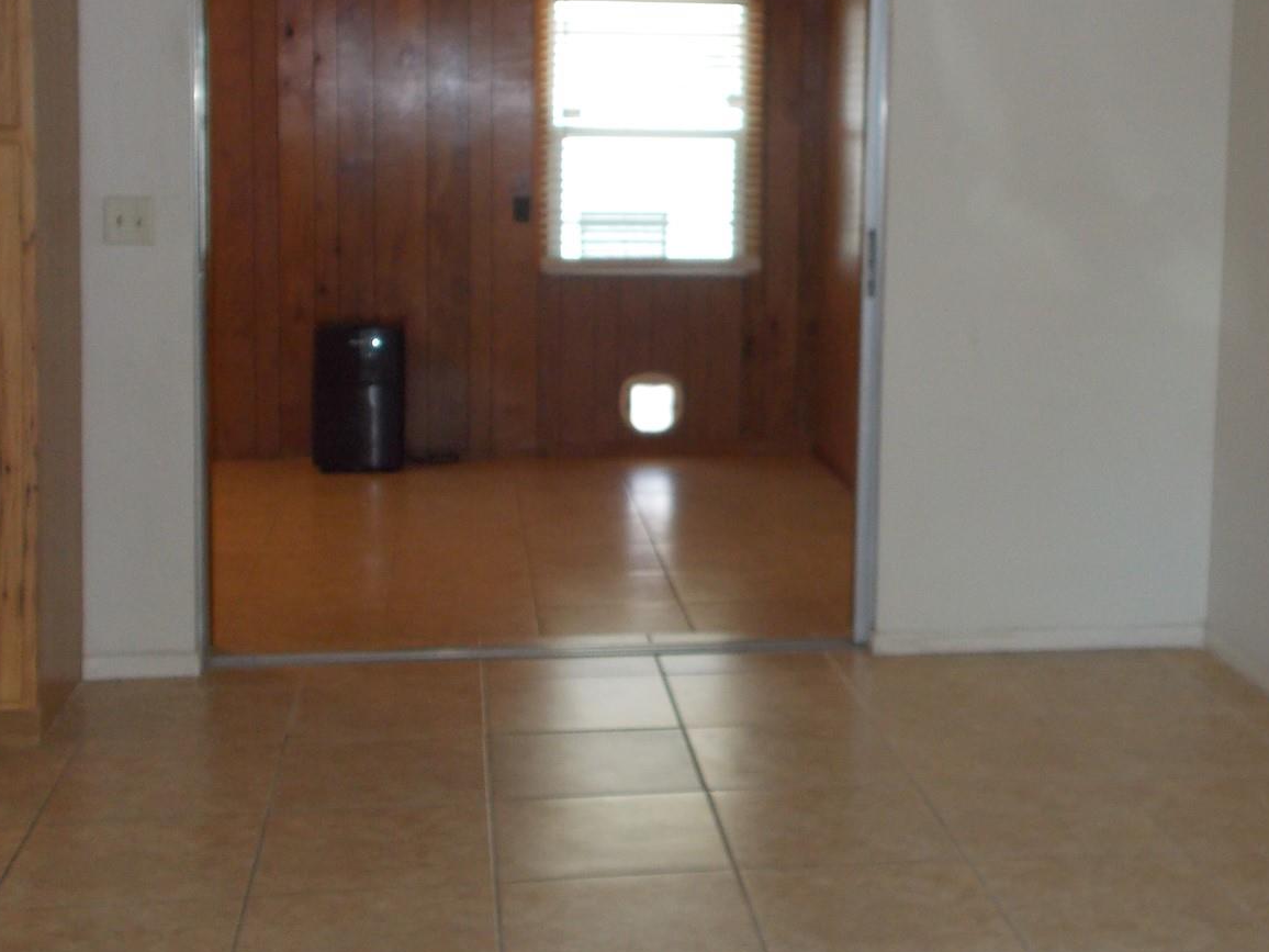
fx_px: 1980
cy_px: 307
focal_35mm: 54
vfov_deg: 26.9
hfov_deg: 35.4
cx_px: 793
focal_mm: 6.9
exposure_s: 1/30
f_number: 3.9
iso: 250
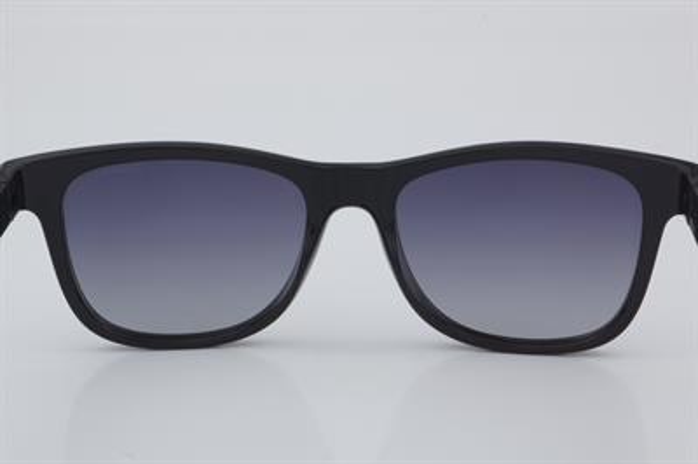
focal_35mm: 82
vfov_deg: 16.5
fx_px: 1598
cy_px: 232
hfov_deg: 24.6
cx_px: 349
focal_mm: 55
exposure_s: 1/4
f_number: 32
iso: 100
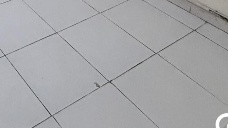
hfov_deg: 34.0
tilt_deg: -12.0
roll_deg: +0.7
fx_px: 314
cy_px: -142
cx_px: -29
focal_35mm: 52
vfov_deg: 16.3
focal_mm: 2.22
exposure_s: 1/50
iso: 500
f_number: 2.2
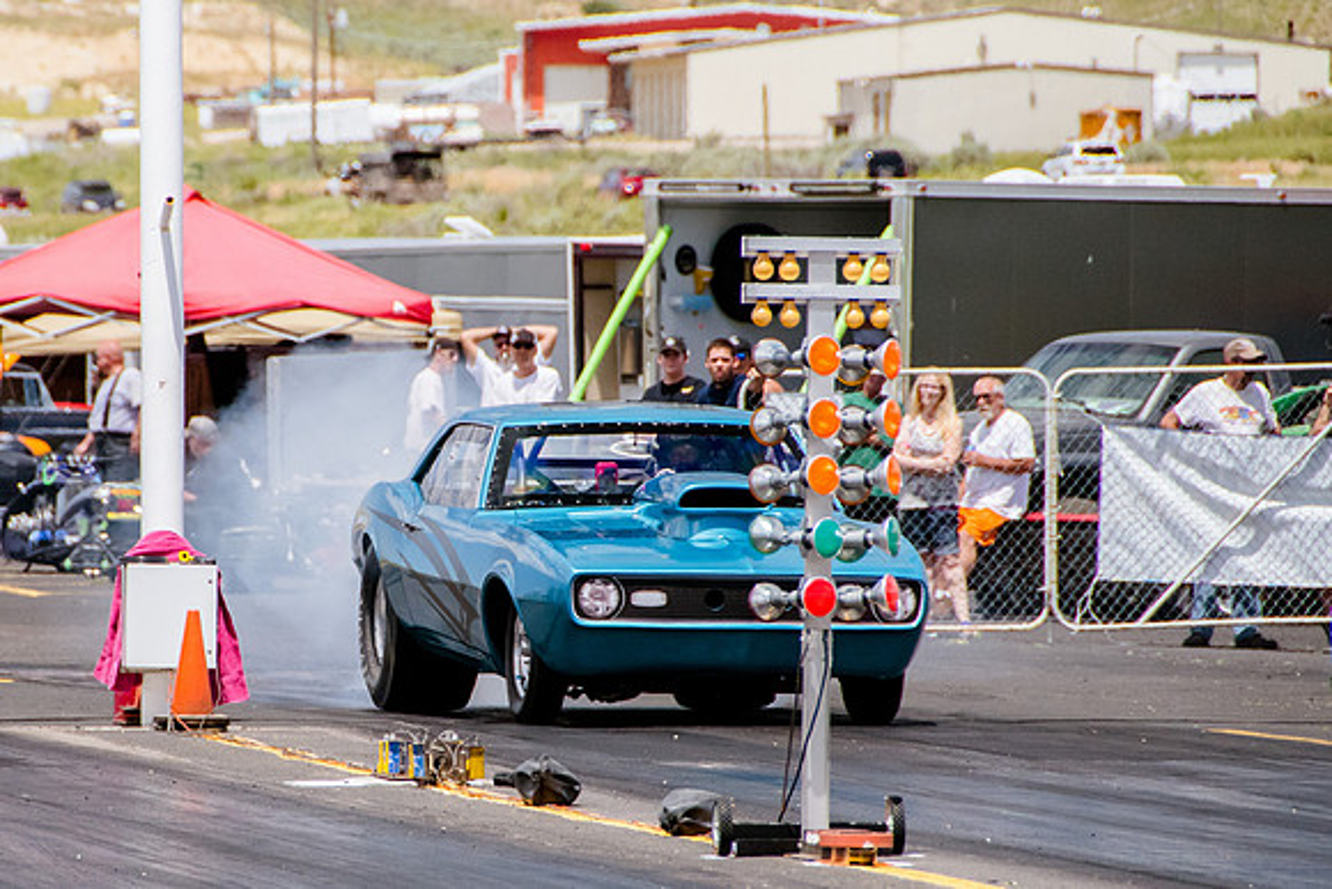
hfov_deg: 4.7
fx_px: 16126
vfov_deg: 3.2
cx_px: 402
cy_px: 474
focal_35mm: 436
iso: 800
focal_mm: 200
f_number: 6.3
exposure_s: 1/2500
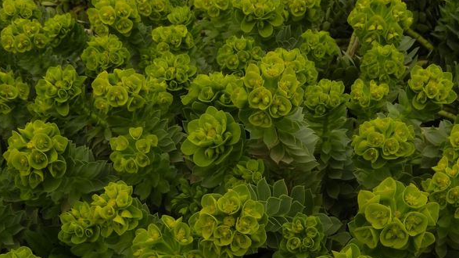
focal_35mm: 49
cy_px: 292
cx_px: 230
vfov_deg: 22.8
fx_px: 596
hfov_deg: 42.1
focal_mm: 5.9
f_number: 5.6
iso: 200
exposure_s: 1/160
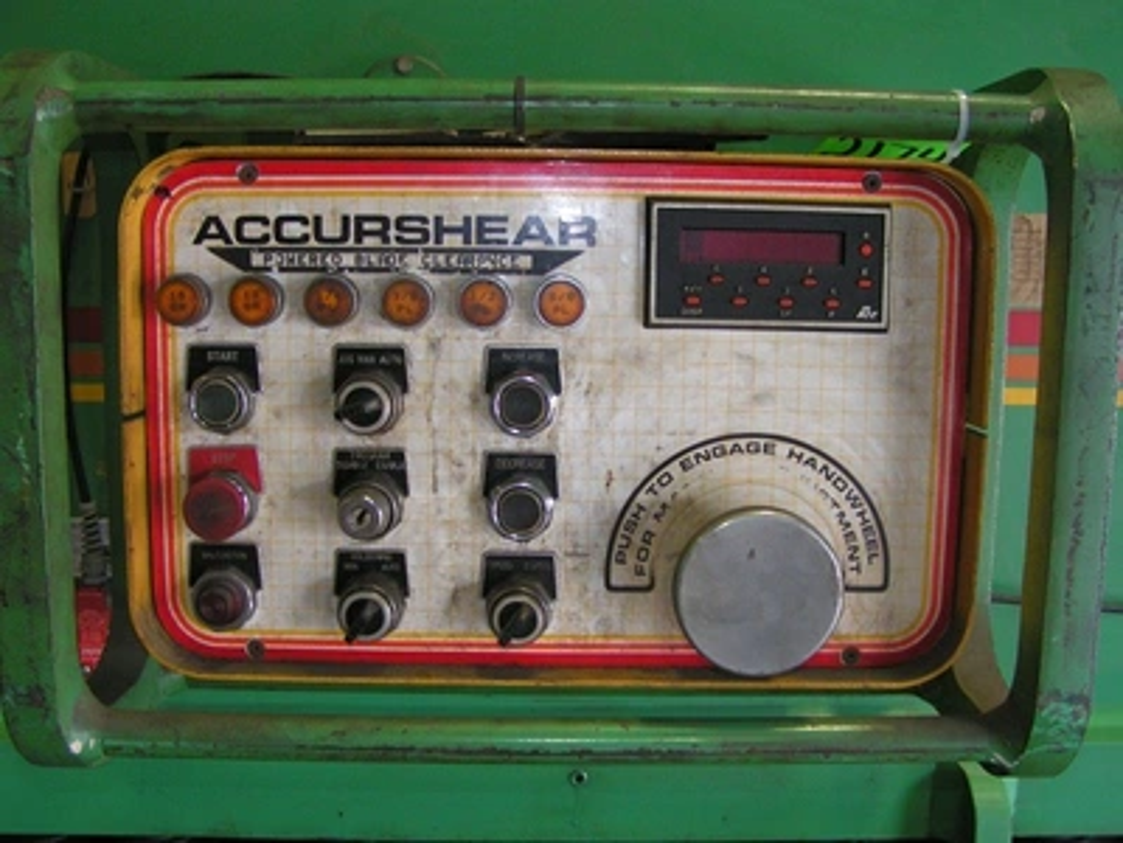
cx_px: 562
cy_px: 422
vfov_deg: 37.7
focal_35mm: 38
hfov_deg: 49.0
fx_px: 1233
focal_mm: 5.8
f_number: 2.8
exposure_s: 1/40
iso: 200
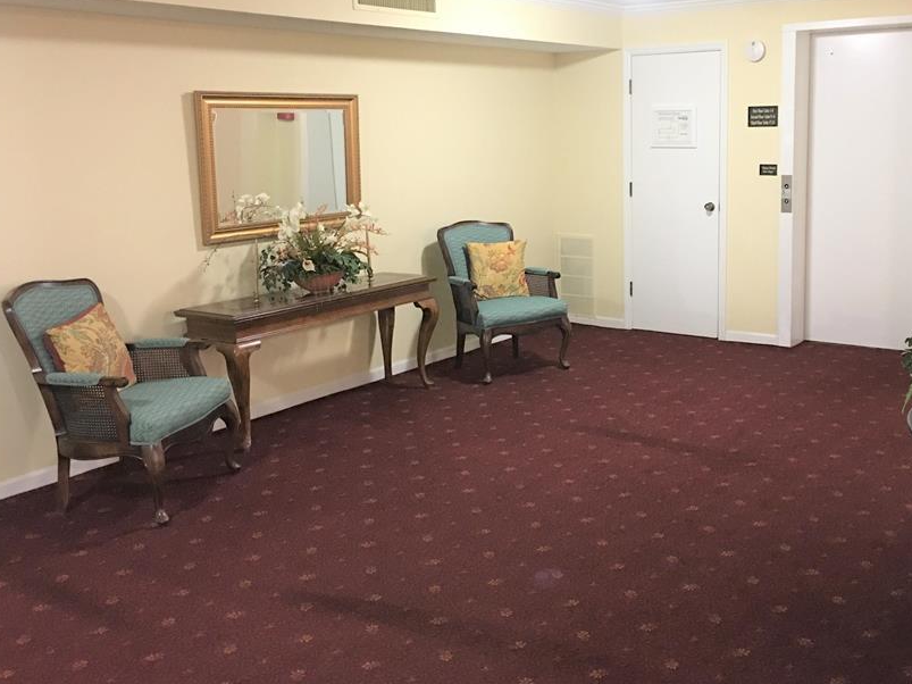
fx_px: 975
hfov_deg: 49.7
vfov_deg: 38.5
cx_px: 570
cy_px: 284
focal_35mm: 37
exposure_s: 1/4
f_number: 2.2
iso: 80
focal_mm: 4.15
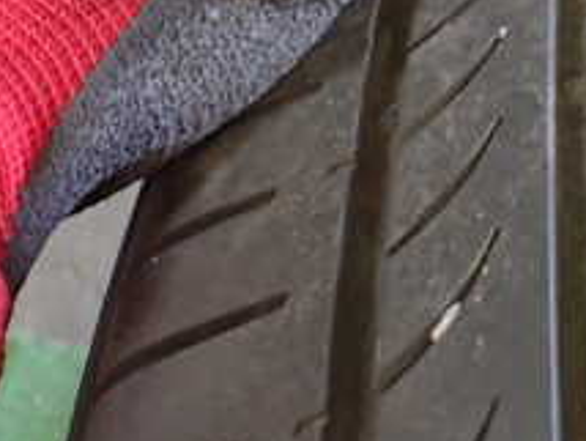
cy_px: -68
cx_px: 589
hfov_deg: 22.4
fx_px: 1424
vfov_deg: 16.9
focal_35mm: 84
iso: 800
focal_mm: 5.4
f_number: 2.3
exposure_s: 1/80
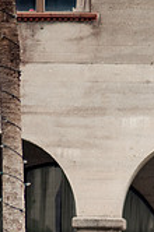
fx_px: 1488
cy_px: 307
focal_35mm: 231
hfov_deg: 5.9
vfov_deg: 8.8
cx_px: 145
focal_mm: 85
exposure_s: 1/320
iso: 400
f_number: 1.8
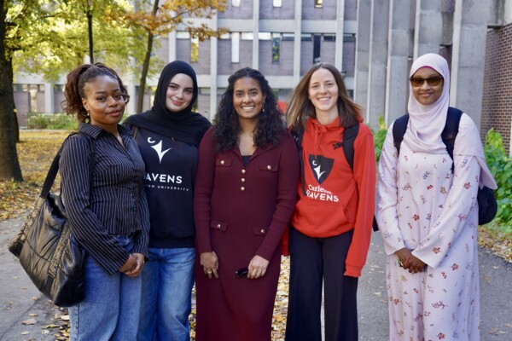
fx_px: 484
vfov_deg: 38.9
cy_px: 170
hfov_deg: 55.8
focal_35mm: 34
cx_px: 256
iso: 800
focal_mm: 34
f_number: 4
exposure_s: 1/160
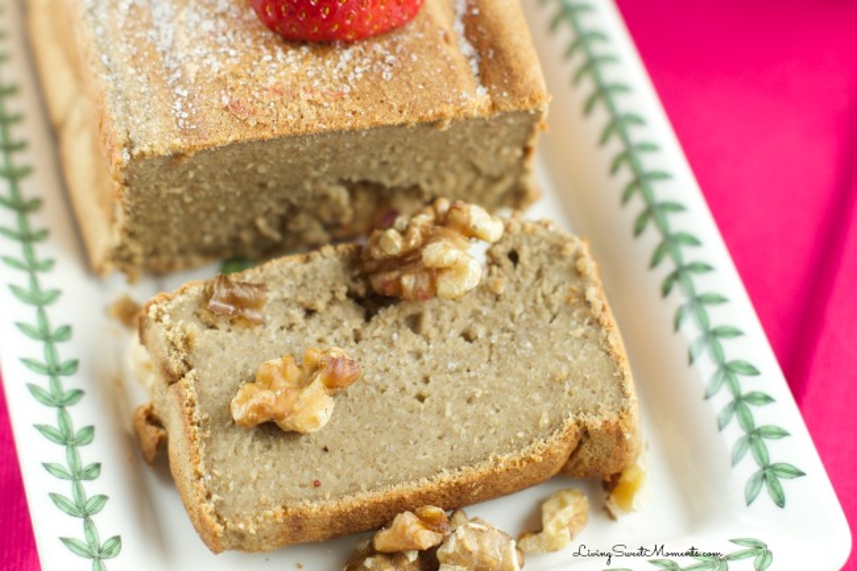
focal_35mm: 75
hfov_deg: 27.0
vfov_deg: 18.2
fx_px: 1785
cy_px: 286
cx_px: 428
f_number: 2.8
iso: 100
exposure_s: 1/60
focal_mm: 50
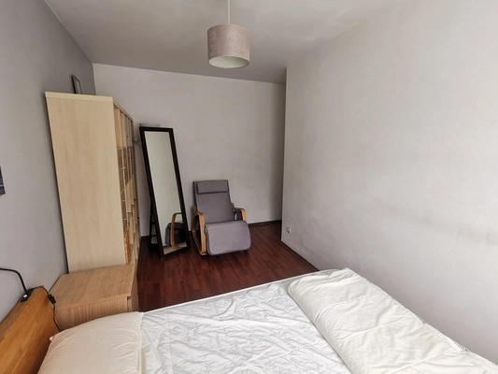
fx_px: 245
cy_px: 187
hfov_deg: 91.0
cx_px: 249
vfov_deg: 74.8
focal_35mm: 17
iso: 100
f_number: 2.2
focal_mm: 2.26
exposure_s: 1/100
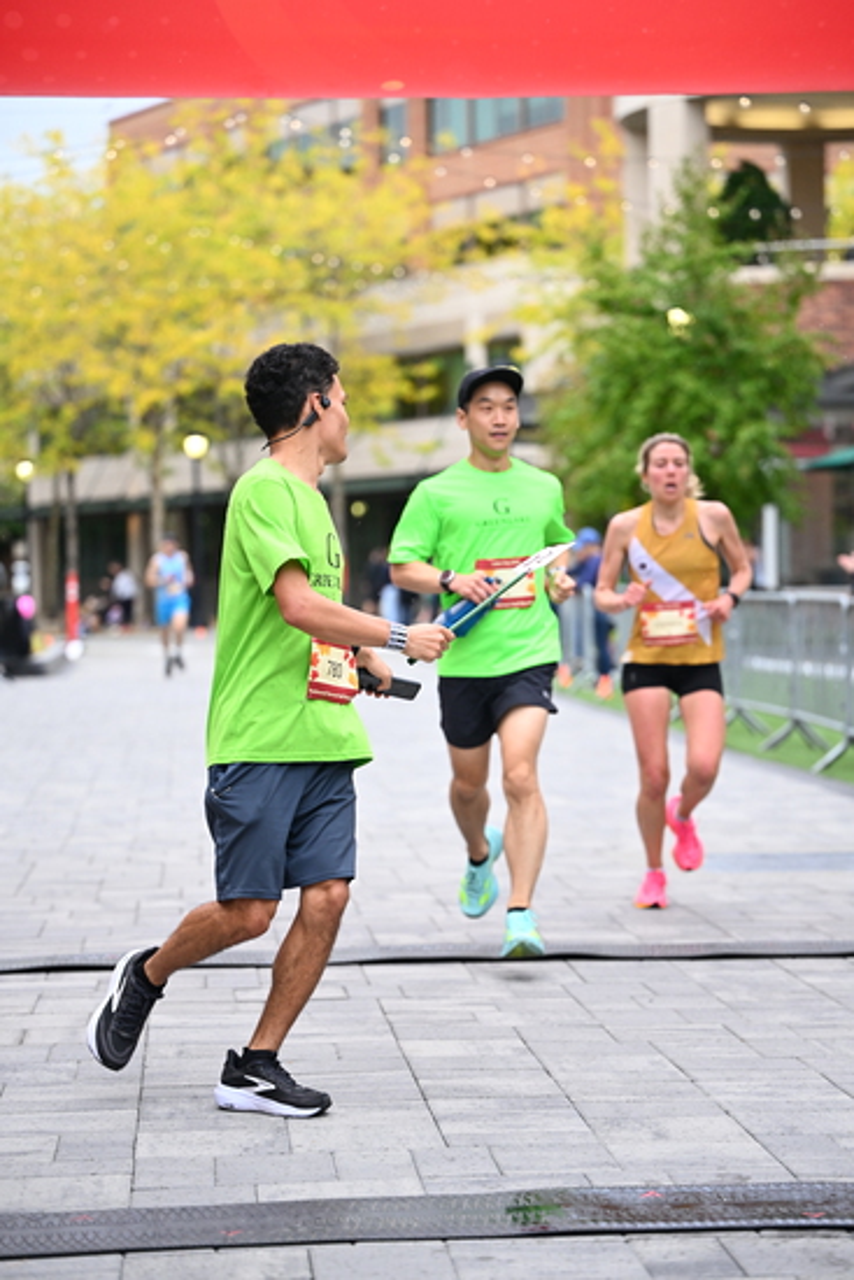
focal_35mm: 92
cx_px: 427
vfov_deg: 22.1
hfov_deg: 14.9
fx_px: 3271
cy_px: 640
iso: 1250
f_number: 2.8
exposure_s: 1/1250
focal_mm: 92
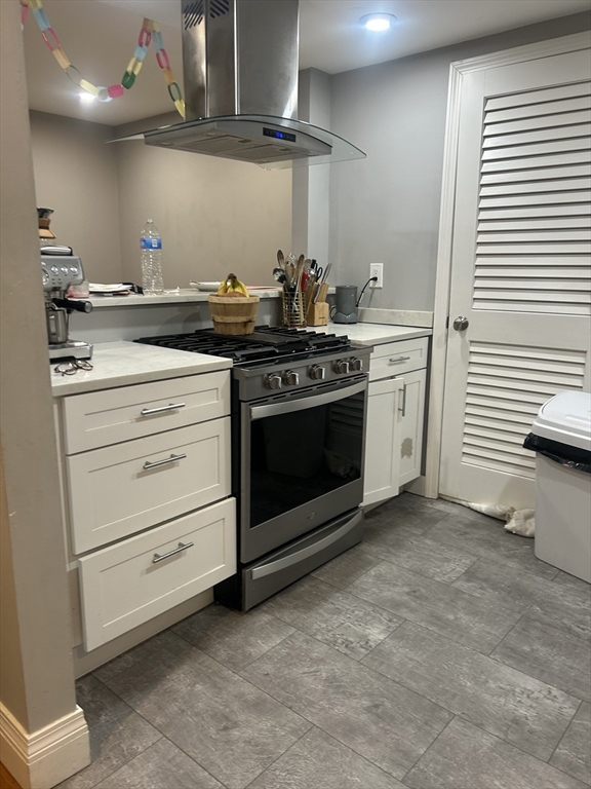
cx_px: 296
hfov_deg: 53.1
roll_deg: -0.1
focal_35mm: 26
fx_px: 592
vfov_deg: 67.3
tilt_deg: -10.6
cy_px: 394
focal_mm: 5.7
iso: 100
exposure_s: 1/60
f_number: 1.5
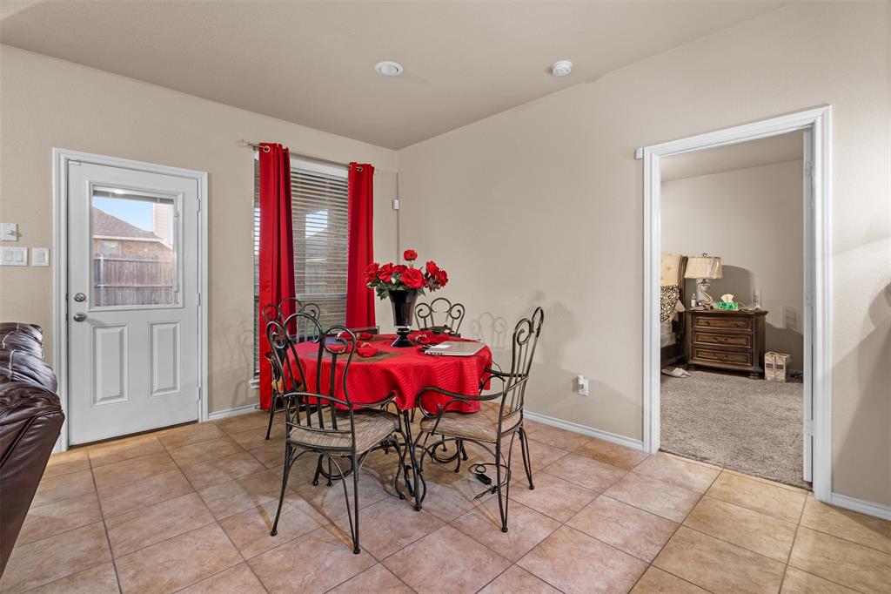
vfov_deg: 73.7
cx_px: 446
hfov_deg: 96.8
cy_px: 297
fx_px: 396
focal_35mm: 16
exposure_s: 1.6
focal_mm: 16
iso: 800
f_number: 7.1
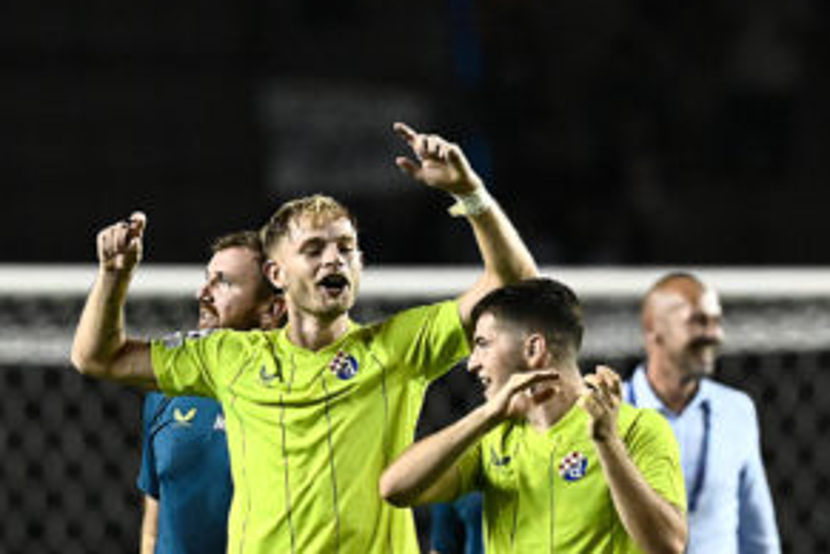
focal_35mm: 1032
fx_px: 23791
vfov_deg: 1.3
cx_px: 608
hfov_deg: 2.0
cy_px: 631
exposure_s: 1/2500
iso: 6400
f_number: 4
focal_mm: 400
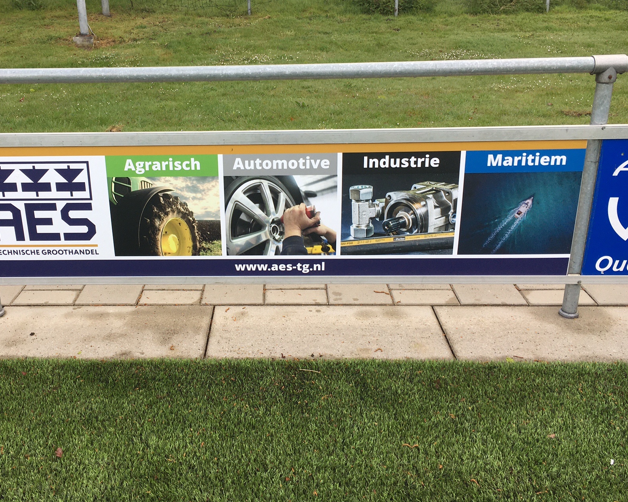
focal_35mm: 36
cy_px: 213
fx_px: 669
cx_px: 249
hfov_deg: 49.9
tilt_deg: -19.2
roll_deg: +1.7
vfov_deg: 41.0
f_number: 2.2
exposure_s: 1/212
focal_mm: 4.15
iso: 25
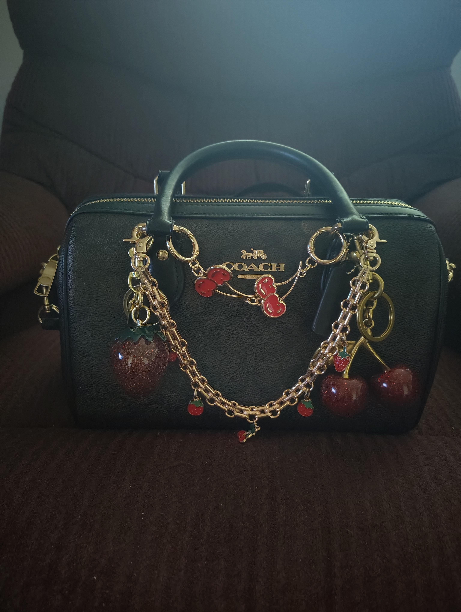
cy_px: 306
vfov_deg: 71.5
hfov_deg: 56.9
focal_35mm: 24
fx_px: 425
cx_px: 230
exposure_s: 1/8
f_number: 1.8
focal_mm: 5.56
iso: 8192
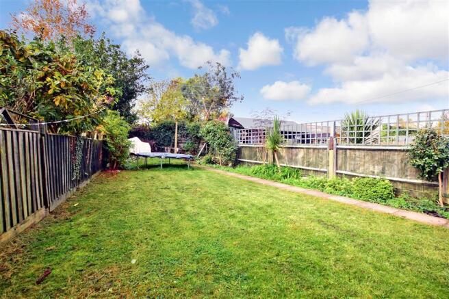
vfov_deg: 77.3
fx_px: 187
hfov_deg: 100.4
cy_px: 150
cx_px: 224
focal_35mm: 15
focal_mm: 10
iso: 400
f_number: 16
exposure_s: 1/40
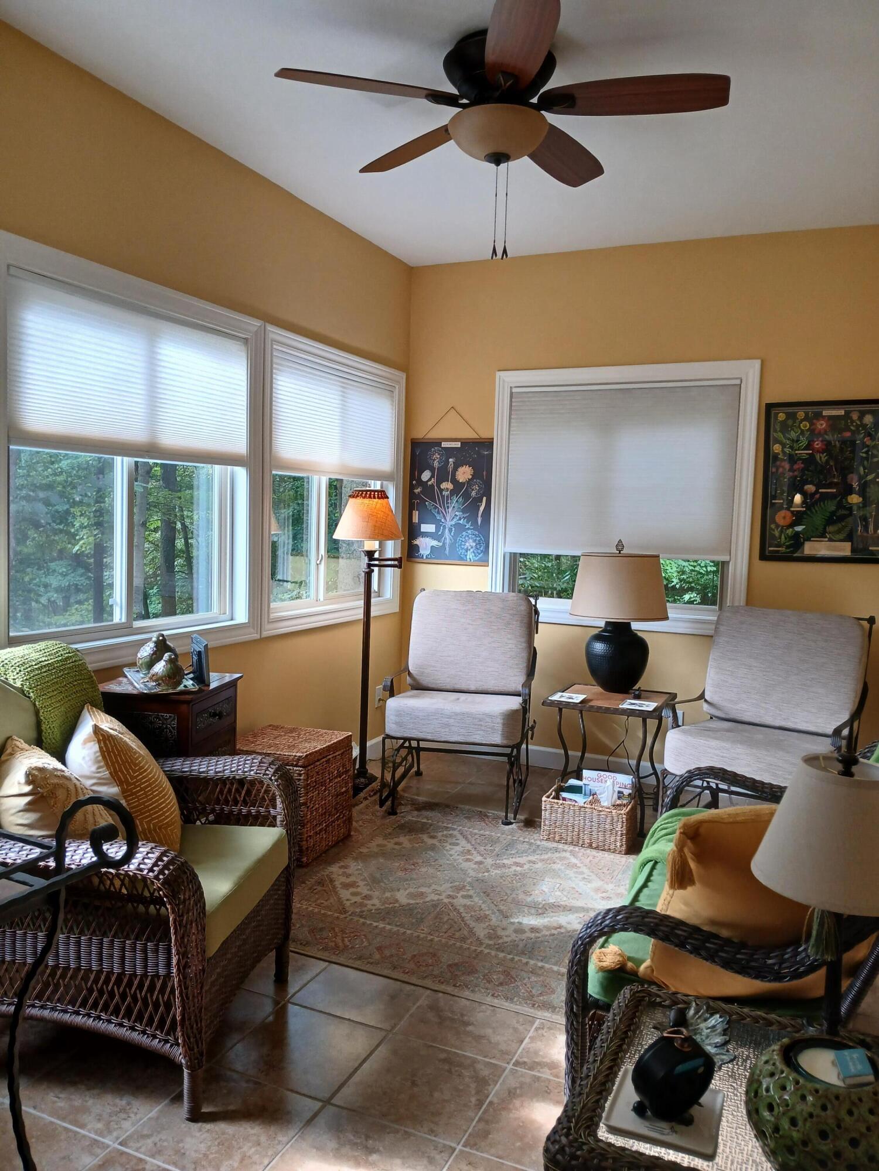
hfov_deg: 53.1
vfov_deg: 67.3
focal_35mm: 26
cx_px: 440
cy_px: 586
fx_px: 880
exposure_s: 1/60
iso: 80
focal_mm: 3.98
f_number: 1.8
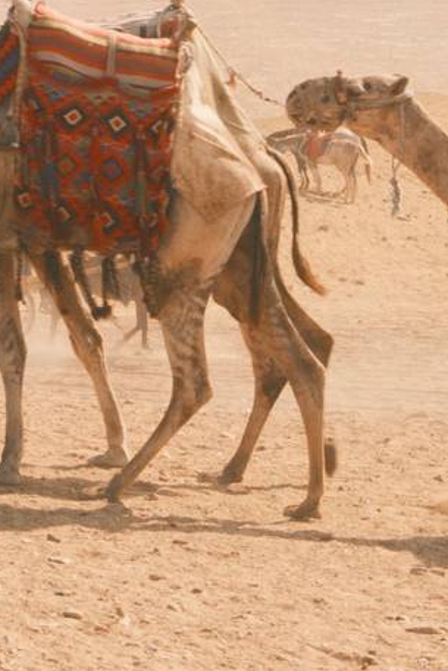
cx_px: 206
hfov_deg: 13.2
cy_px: -98
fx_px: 1940
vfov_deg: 18.7
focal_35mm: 104
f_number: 22
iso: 640
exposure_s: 1/125
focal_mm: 29.6
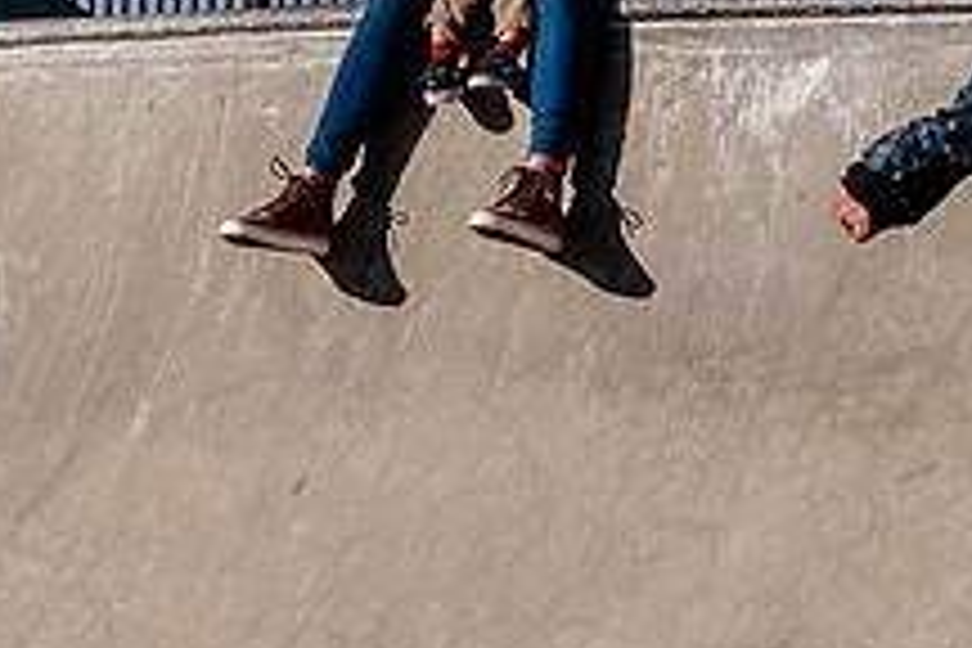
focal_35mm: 250
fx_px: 6749
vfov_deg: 5.5
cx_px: 518
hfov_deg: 8.2
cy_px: -216
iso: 200
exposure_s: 1/640
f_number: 10
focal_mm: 58
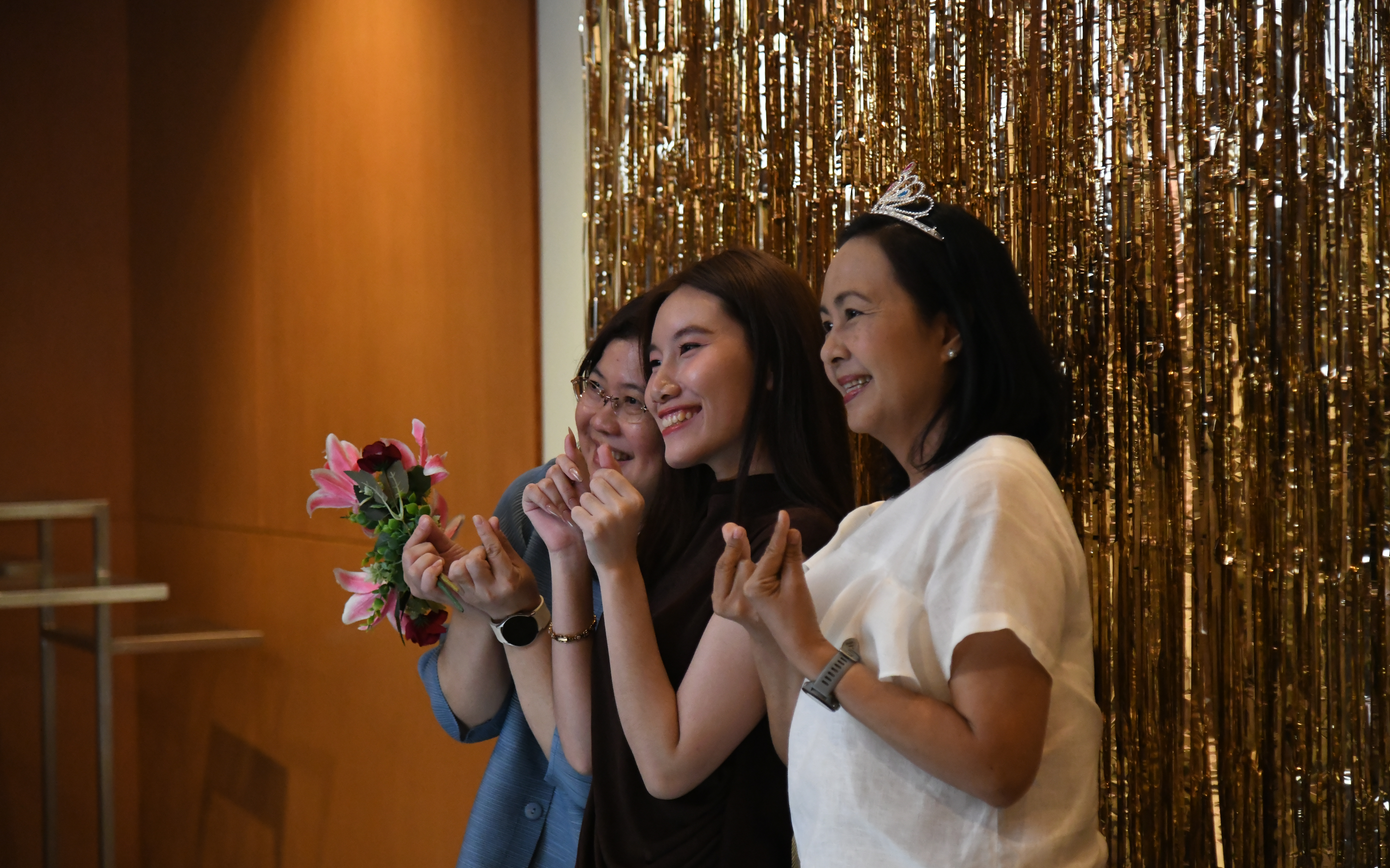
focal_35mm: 94
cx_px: 696
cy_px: 459
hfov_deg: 22.1
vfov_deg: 13.9
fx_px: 3561
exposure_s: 1/400
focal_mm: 92
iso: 8000
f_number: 4
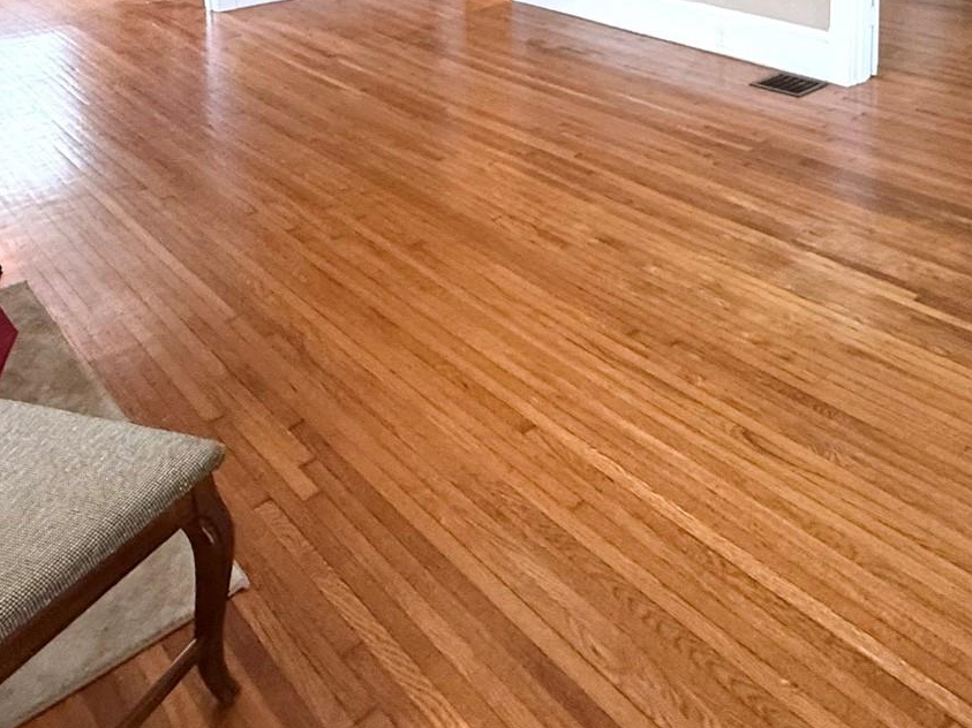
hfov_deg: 52.5
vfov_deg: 35.9
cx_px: 678
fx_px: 955
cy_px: -62
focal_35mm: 34
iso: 400
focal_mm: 2.22
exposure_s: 1/60
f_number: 2.2
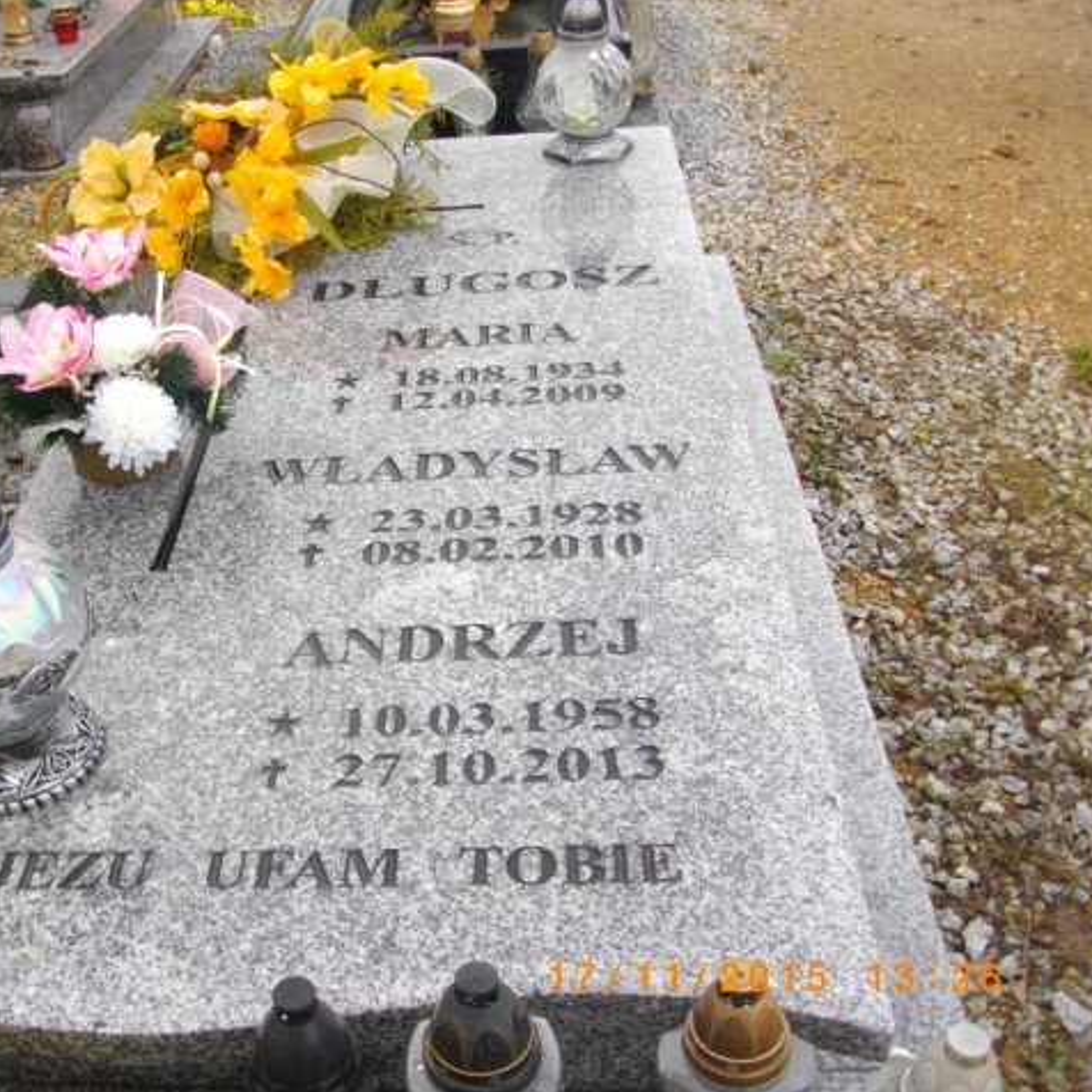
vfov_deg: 43.9
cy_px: 546
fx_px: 1356
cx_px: 418
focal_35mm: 38
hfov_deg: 43.6
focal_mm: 5.7
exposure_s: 1/160
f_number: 2.9
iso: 100
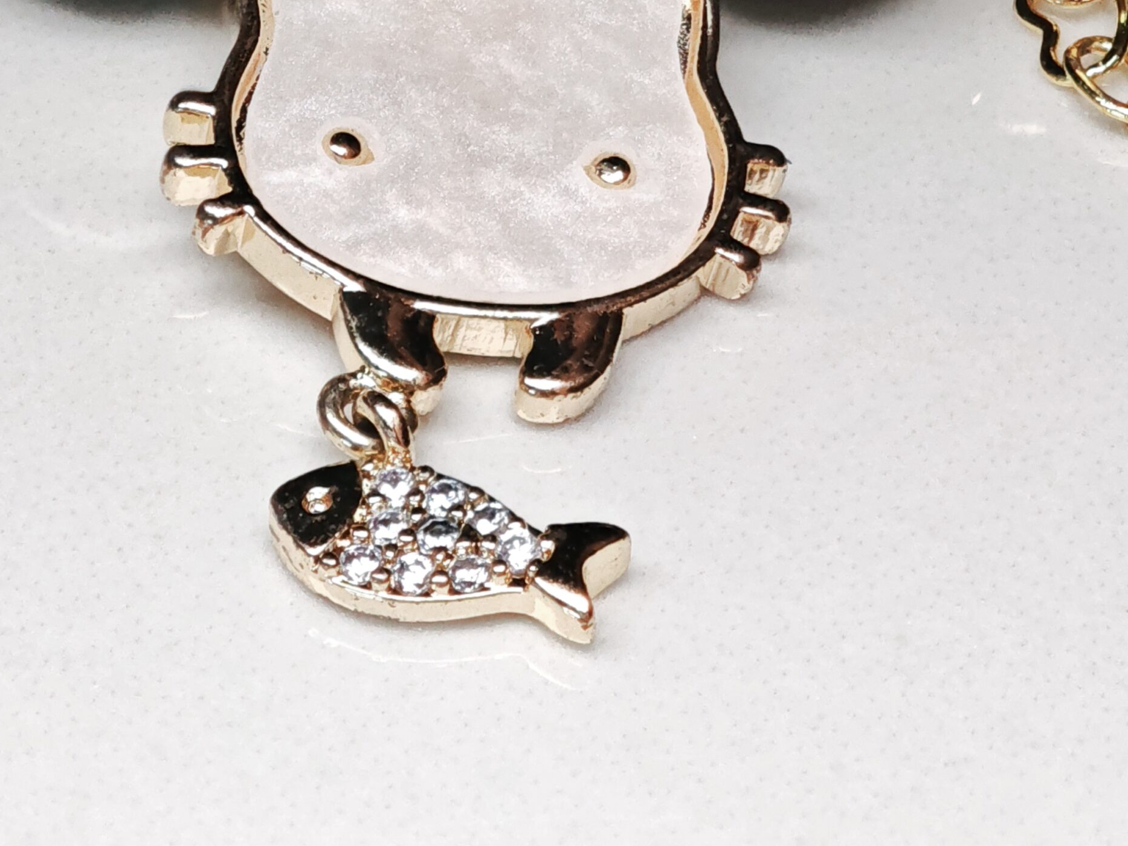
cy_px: 73
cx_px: 424
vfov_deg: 8.2
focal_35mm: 180
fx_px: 5865
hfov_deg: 11.0
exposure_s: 1/1108
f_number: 1.8
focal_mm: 11.5
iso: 250
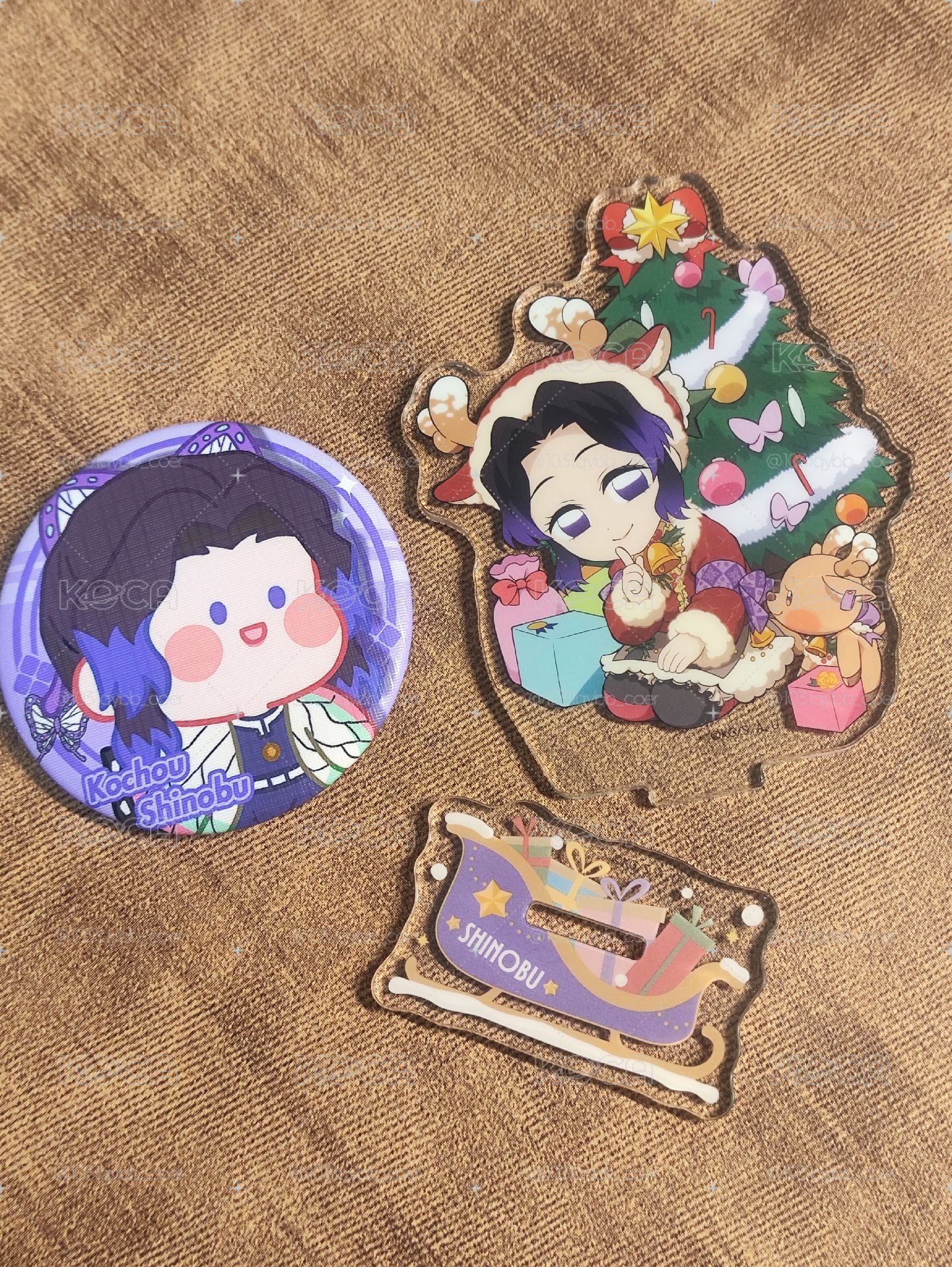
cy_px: 634
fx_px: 879
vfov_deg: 71.6
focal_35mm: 24
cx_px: 476
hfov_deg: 56.9
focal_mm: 4.68
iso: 329
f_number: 1.8
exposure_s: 1/40
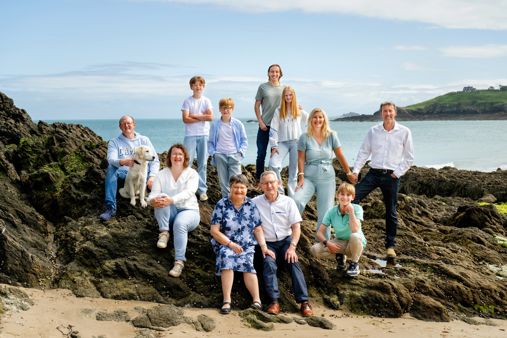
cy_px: 169
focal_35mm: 48
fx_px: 676
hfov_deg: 41.1
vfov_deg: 28.1
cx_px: 254
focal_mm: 48
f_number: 6.3
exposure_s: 1/1250
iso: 400
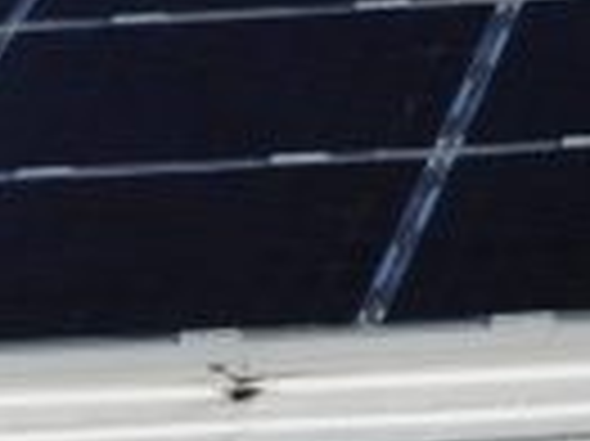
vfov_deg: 7.0
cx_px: 1144
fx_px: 3201
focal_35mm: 188
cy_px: -916
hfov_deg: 9.8
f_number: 2.8
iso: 100
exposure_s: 1/1265
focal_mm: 4.5
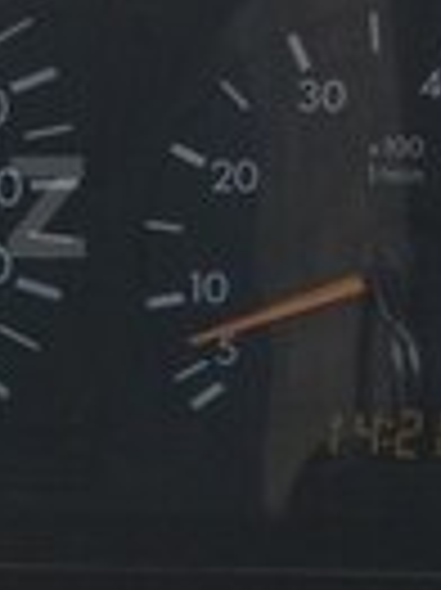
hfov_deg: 12.6
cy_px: 207
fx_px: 1872
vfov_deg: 17.9
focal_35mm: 110
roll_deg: +1.5
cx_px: -261
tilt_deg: -20.8
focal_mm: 4.15
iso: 32
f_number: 2.2
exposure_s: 1/236
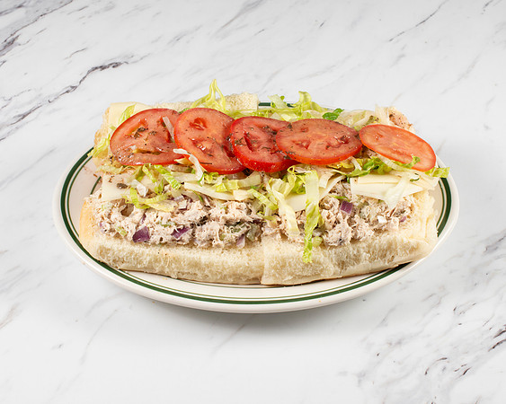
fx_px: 954
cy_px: 199
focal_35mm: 64
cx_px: 250
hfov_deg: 29.7
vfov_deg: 23.9
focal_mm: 50
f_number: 11
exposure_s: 1/250
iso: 200
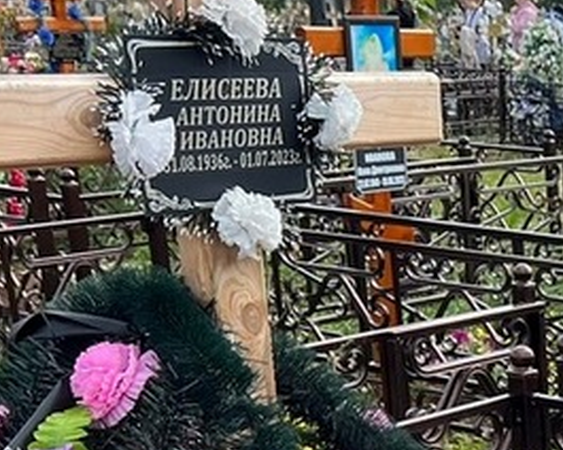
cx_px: 918
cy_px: 613
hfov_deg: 17.1
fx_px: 1633
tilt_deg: -18.8
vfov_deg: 14.9
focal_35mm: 98
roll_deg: -2.8
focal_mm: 5.7
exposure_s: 1/1412
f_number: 1.5
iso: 50
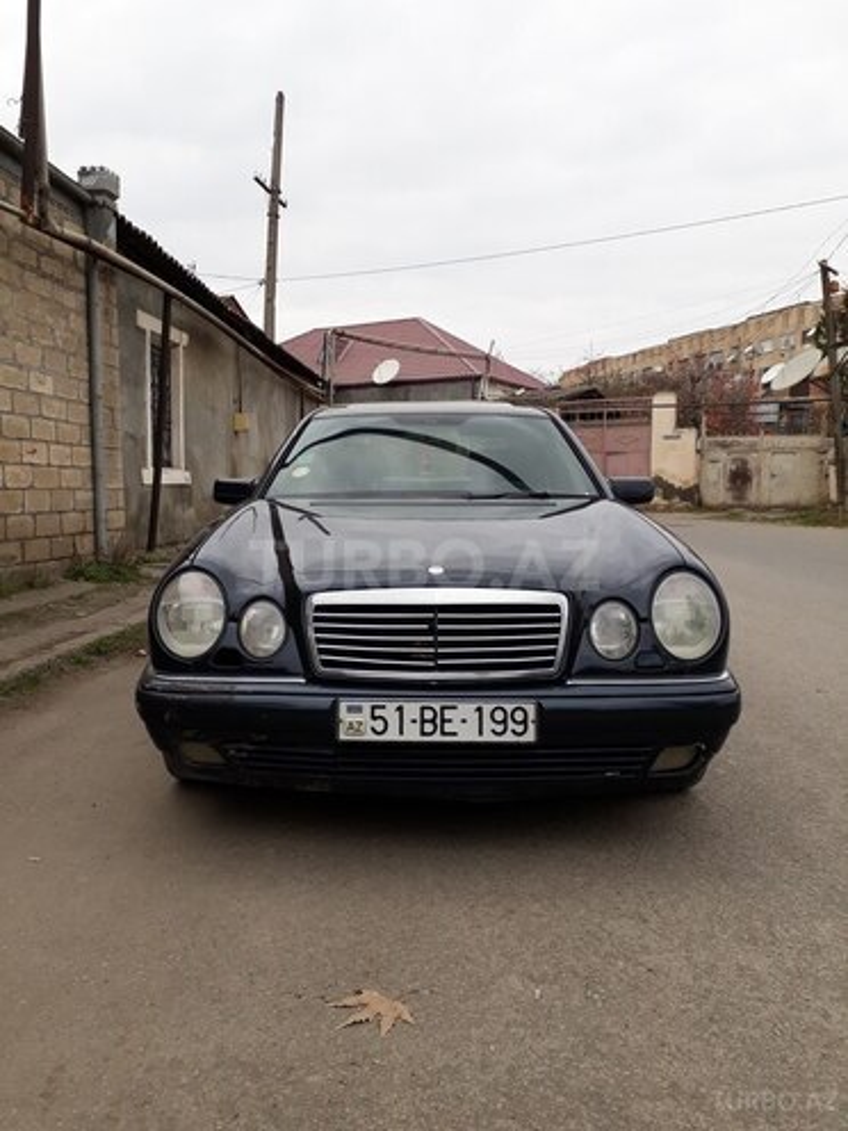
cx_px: 424
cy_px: 566
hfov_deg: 51.4
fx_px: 882
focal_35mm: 27
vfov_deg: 65.3
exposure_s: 1/278
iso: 40
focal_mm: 3.6
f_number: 1.9
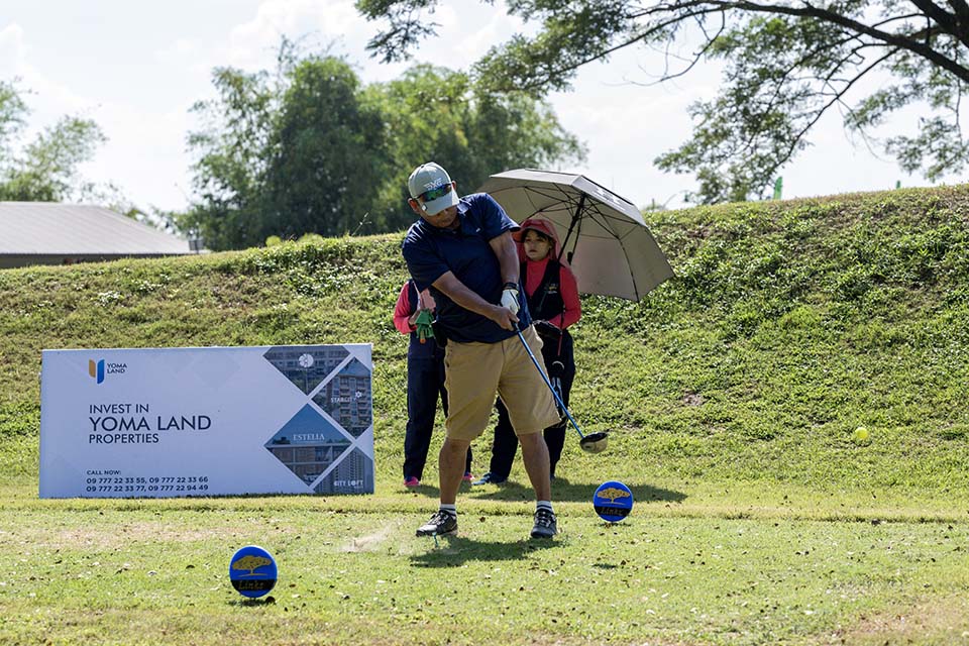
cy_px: 323
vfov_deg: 15.4
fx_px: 2395
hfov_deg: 22.9
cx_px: 484
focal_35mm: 89
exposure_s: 1/5000
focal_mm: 89
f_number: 4.5
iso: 1250
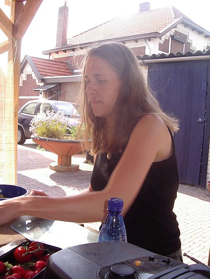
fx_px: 307
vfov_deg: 49.0
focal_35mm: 38
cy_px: 140
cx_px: 105
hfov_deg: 37.7
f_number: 4.8
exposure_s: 1/60
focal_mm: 5.8
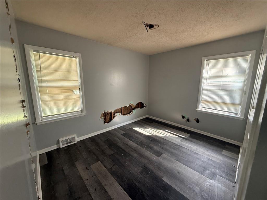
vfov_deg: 85.7
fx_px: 108
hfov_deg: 102.1
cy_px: 100
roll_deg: -0.3
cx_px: 134
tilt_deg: -9.6
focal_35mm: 14
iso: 320
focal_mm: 2.22
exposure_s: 1/99
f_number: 2.2
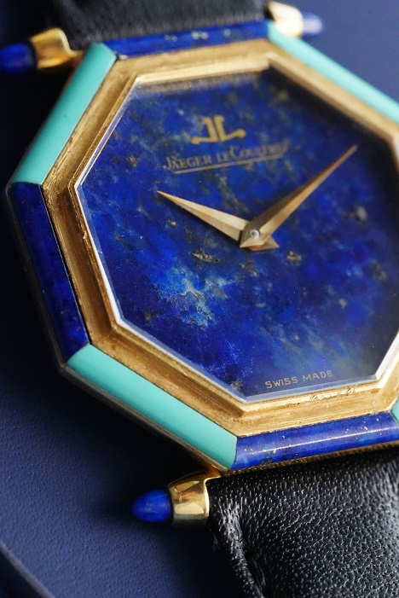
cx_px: 200
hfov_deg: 13.1
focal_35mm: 105
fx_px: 1744
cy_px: 299
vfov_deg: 19.4
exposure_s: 1/250
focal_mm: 105
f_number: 9
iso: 12800
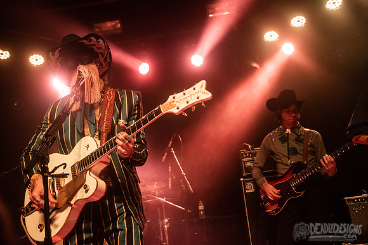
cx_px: 184
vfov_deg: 33.4
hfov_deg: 48.4
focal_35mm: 40
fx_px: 409
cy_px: 122
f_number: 3.2
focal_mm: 40
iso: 3200
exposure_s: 1/250
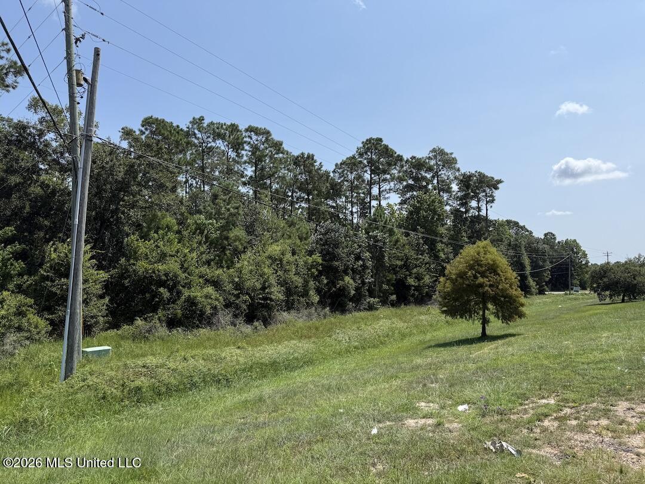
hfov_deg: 71.6
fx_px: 447
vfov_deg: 56.8
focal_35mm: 24
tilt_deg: +3.1
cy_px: 242
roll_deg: -1.7
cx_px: 322
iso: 80
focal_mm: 6.76
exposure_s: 1/5714
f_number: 1.78
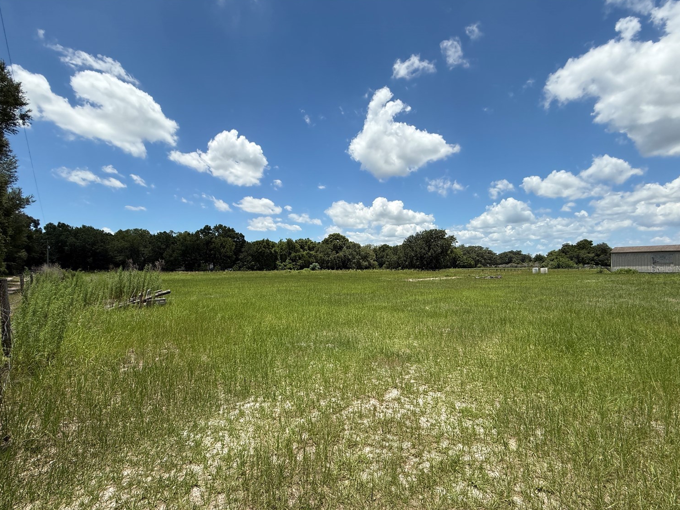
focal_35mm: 15
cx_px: 330
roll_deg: +0.1
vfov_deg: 81.7
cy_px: 269
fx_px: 295
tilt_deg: +0.4
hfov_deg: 98.1
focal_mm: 2.22
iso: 50
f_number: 2.2
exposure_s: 1/2611
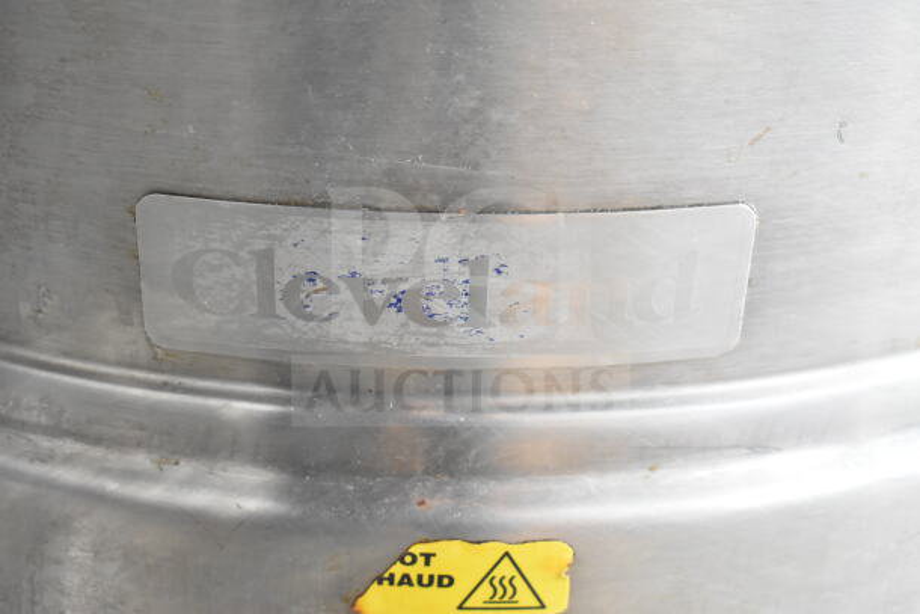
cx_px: 460
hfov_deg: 29.9
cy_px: 307
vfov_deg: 20.2
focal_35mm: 68
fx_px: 1725
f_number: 5
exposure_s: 1/80
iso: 3200
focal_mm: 45
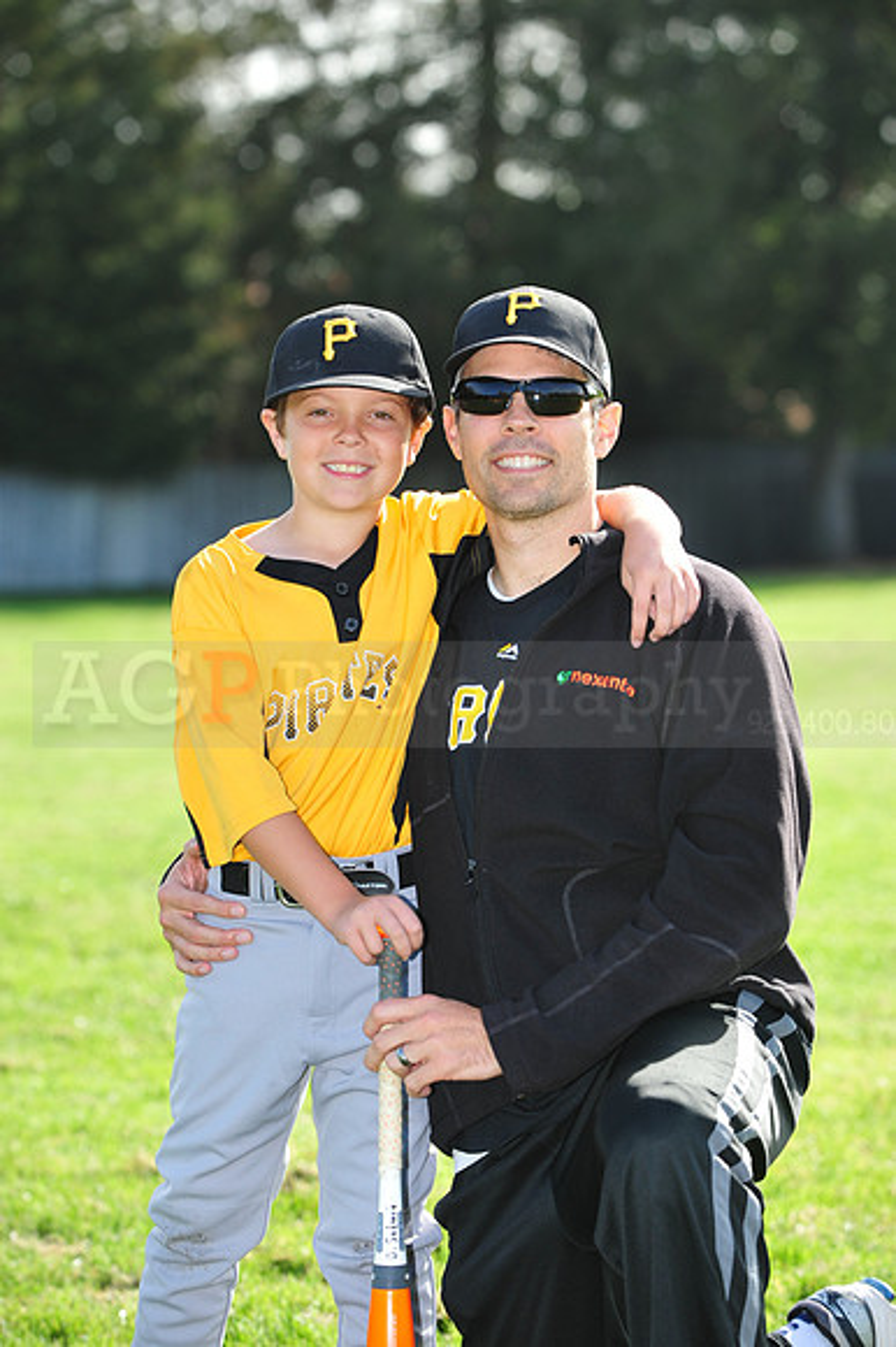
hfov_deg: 10.1
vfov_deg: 15.2
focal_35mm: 135
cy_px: 674
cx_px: 448
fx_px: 5046
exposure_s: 1/640
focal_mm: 135
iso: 400
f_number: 5.6
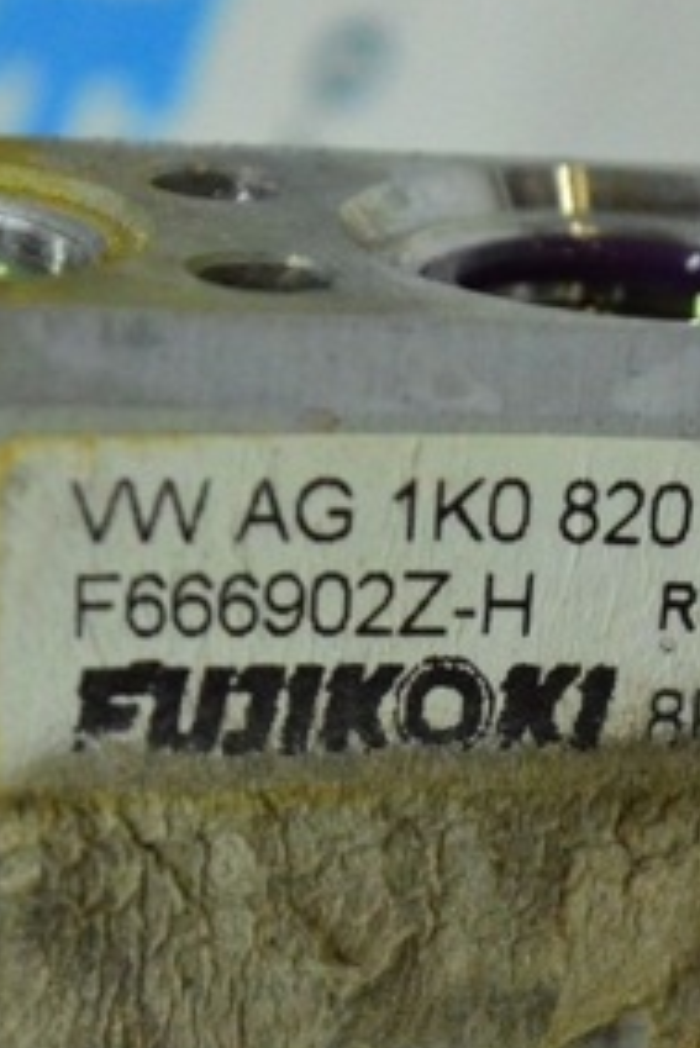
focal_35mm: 186
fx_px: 5422
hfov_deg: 7.4
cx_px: 500
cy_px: 742
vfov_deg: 11.0
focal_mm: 55
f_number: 5.6
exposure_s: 1/640
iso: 6400
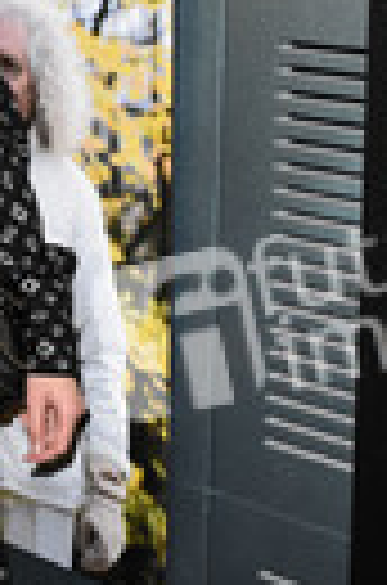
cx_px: -86
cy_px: 90
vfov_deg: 19.0
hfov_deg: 12.5
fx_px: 1727
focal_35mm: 107
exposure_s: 1/60
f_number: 6.3
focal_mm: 23
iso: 3200
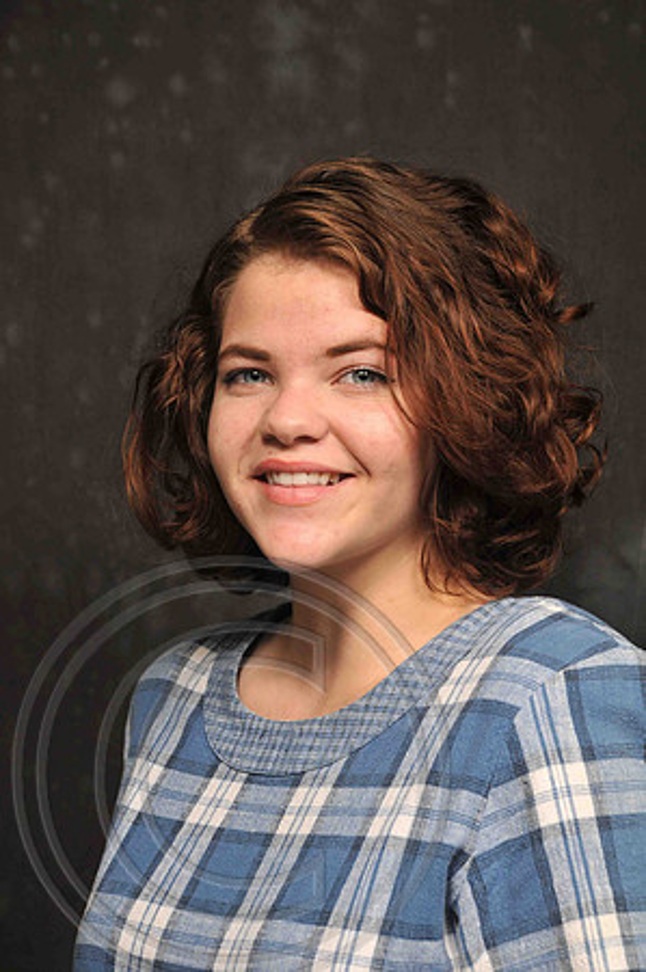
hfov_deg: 10.7
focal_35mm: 128
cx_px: 323
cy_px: 486
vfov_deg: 16.1
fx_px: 3440
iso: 200
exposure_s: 1/125
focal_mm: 85
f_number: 7.1
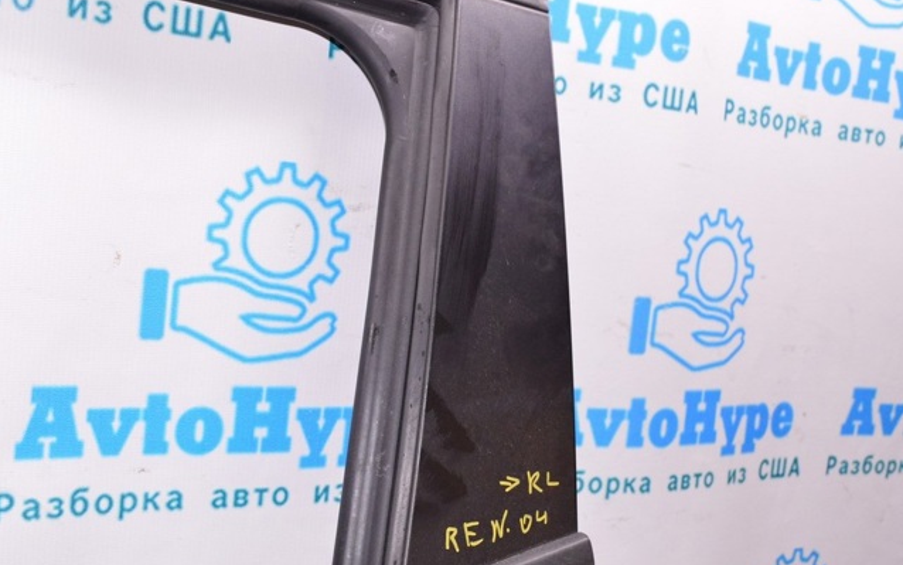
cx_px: 452
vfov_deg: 27.1
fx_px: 1169
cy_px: 288
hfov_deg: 42.2
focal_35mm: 48
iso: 1600
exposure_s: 1/100
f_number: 8
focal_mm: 31
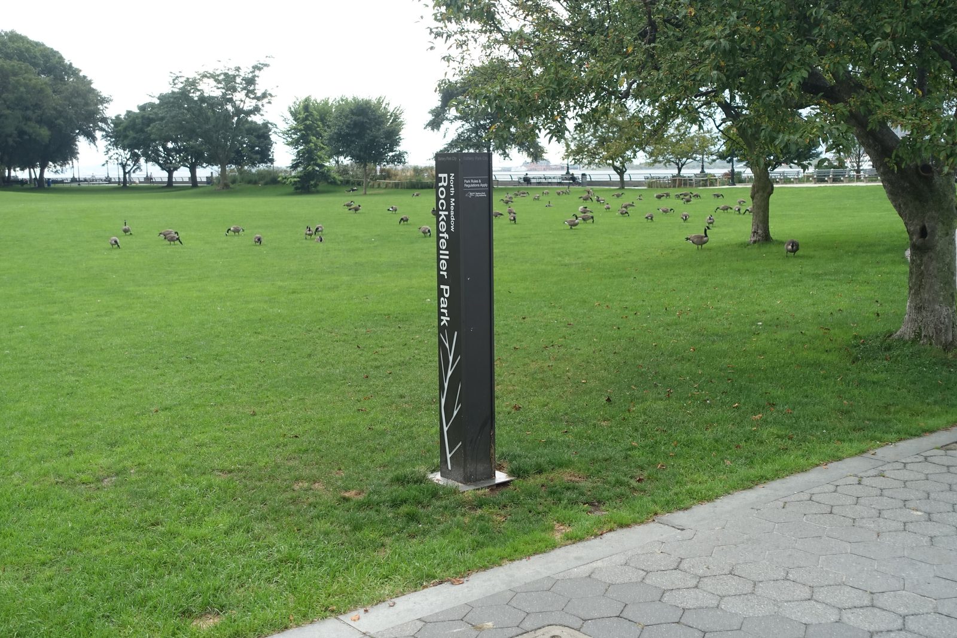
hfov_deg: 47.4
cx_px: 478
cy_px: 319
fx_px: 1090
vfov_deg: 32.6
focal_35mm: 41
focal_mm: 14.9
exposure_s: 1/250
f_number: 2.8
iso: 200
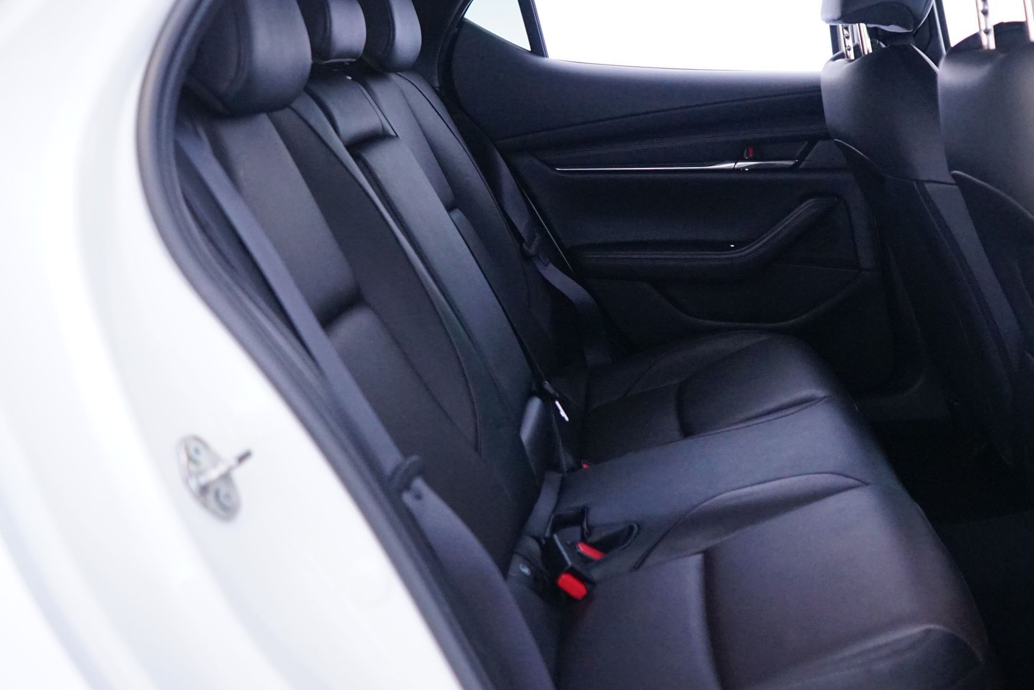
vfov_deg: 33.3
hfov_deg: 47.9
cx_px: 658
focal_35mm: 40
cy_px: 284
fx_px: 1149
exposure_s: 1/30
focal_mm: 28
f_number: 3.5
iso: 3200
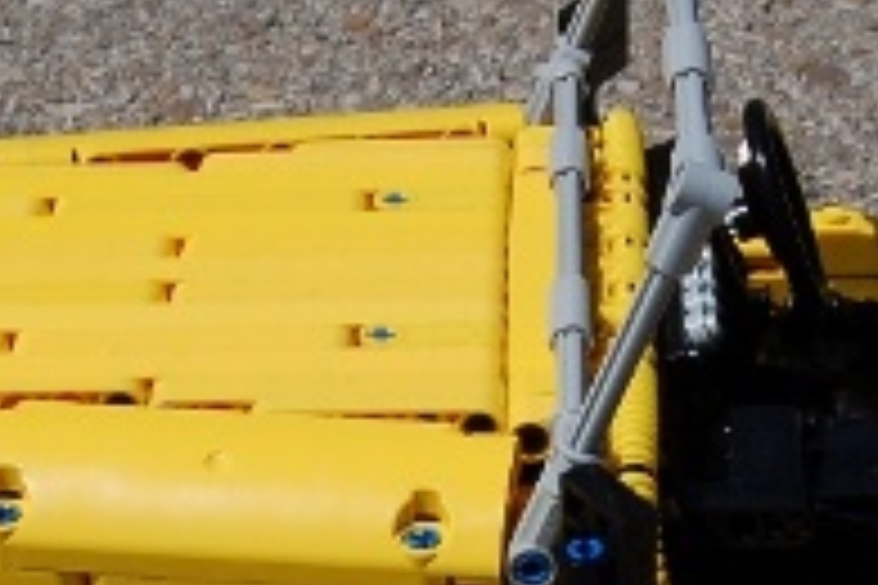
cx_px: 576
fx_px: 3048
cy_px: 590
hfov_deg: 16.4
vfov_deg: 10.9
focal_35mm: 125
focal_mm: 18
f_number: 11
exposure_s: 1/500
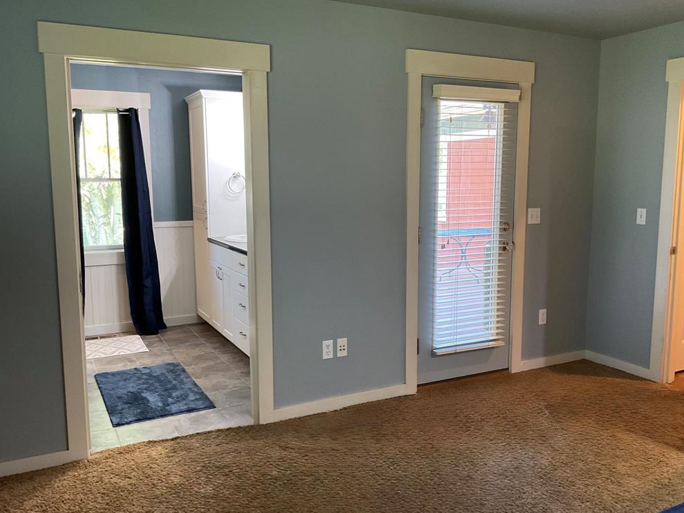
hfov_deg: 60.0
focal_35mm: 30
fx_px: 593
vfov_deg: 46.8
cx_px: 332
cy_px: 253
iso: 200
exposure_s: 1/60
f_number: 1.8
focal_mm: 3
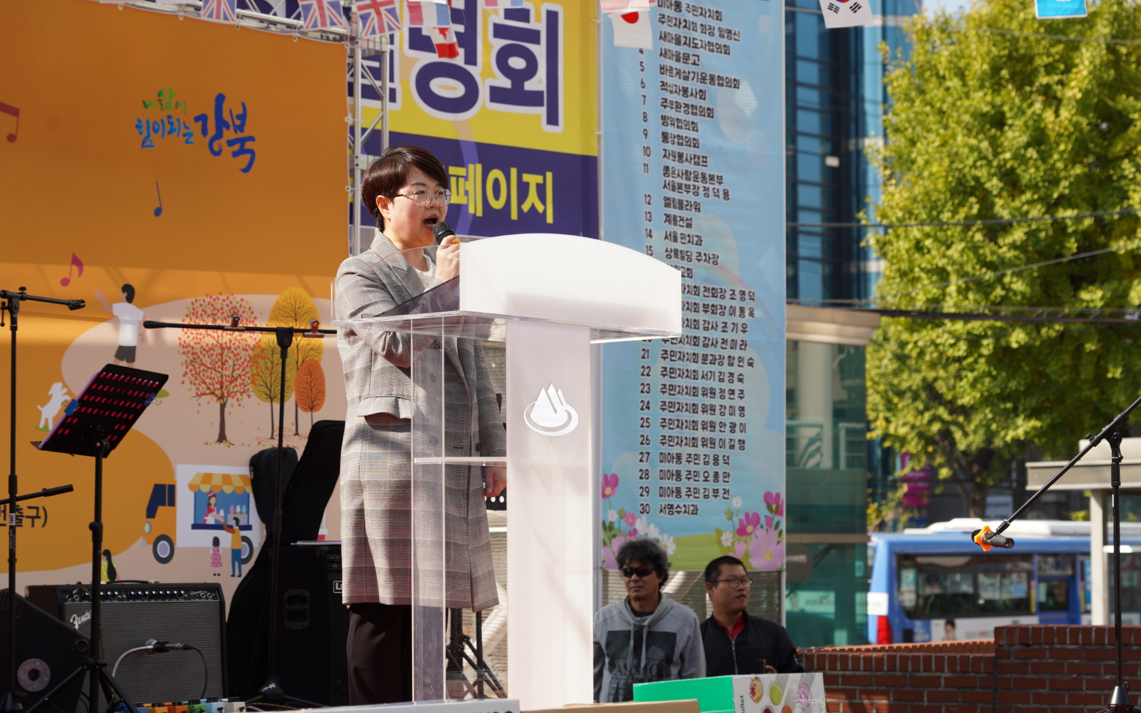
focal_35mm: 98
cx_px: 571
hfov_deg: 21.2
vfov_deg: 13.3
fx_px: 3047
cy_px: 378
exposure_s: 1/200
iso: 100
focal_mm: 96
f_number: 6.3
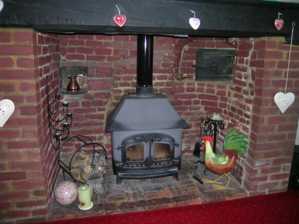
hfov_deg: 63.5
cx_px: 150
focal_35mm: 28
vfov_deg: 49.7
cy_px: 112
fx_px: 242
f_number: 2.8
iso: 67
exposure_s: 1/60.1
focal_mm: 5.8
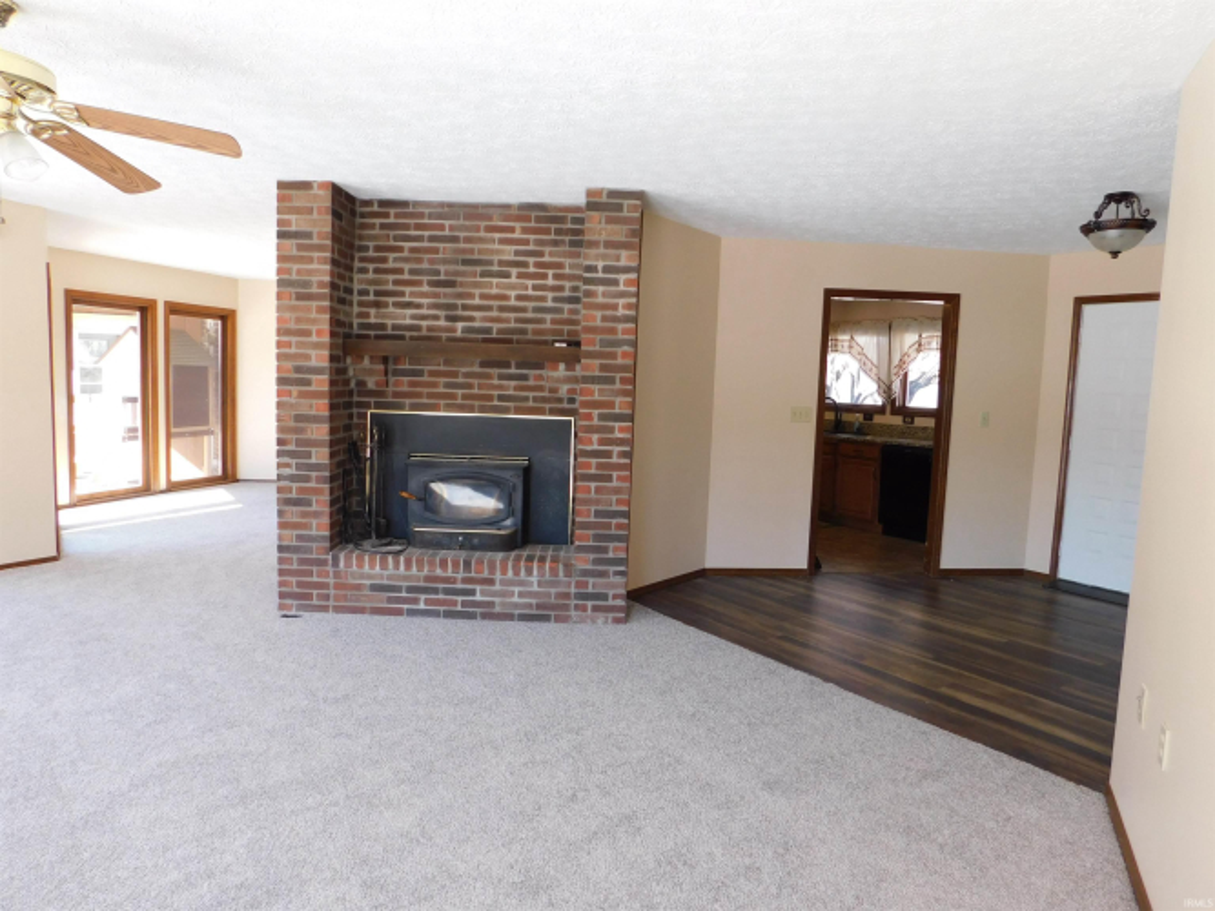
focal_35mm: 23
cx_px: 608
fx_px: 807
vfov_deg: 58.9
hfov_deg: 73.9
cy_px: 456
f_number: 3
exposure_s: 1/80
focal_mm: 4
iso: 125
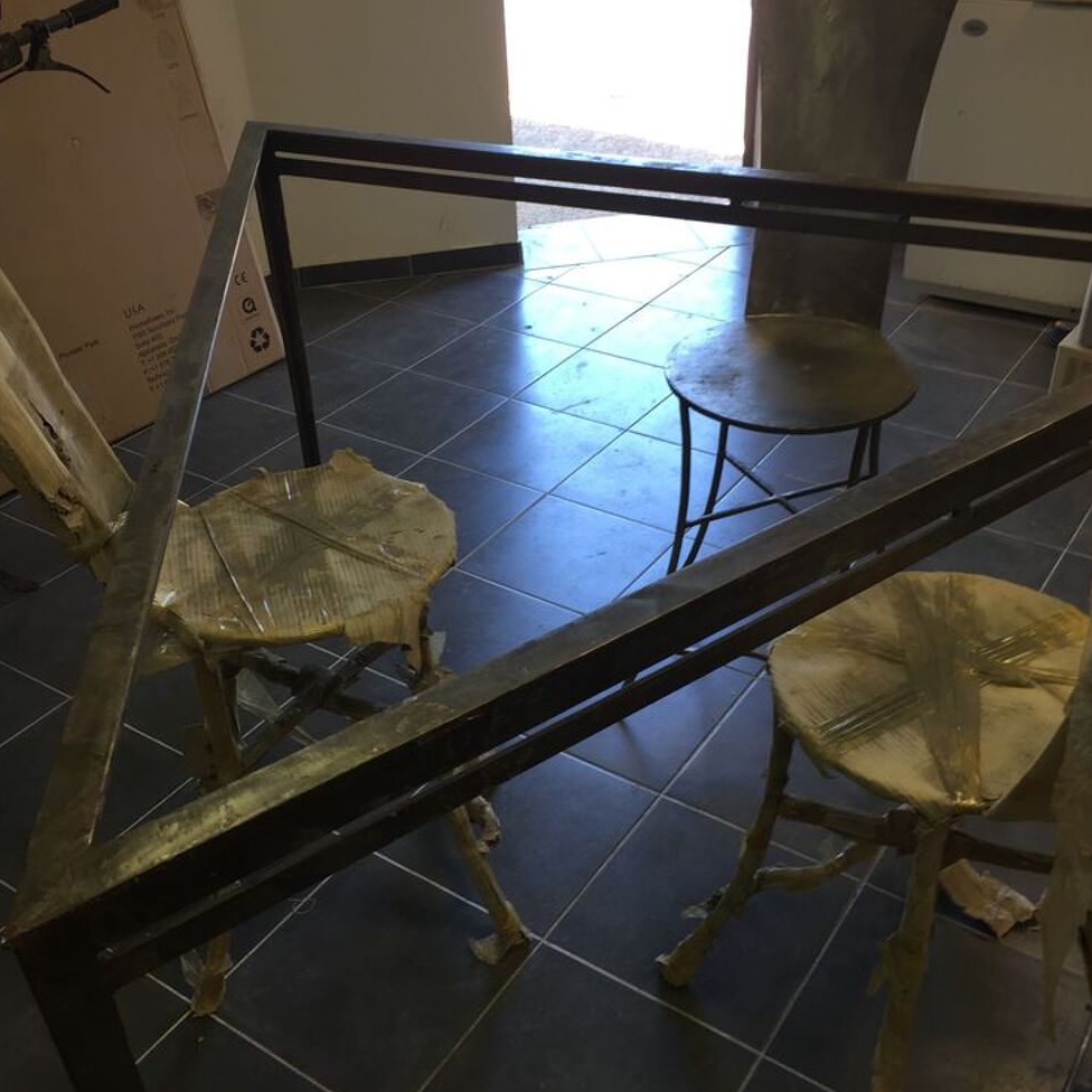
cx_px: 547
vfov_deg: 47.2
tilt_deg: -34.9
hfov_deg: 47.2
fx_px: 1249
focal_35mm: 35
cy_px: 557
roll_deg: +3.8
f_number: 2.2
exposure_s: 1/50
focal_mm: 4.15
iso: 32
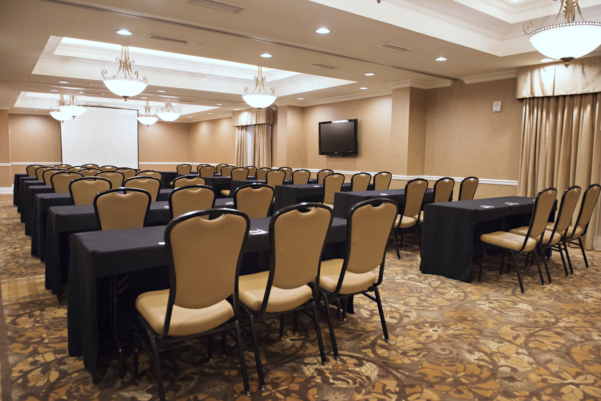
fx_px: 401
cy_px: 200
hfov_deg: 73.7
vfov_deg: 53.2
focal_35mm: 24
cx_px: 300
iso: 3200
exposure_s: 1/60
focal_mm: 24
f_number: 3.2
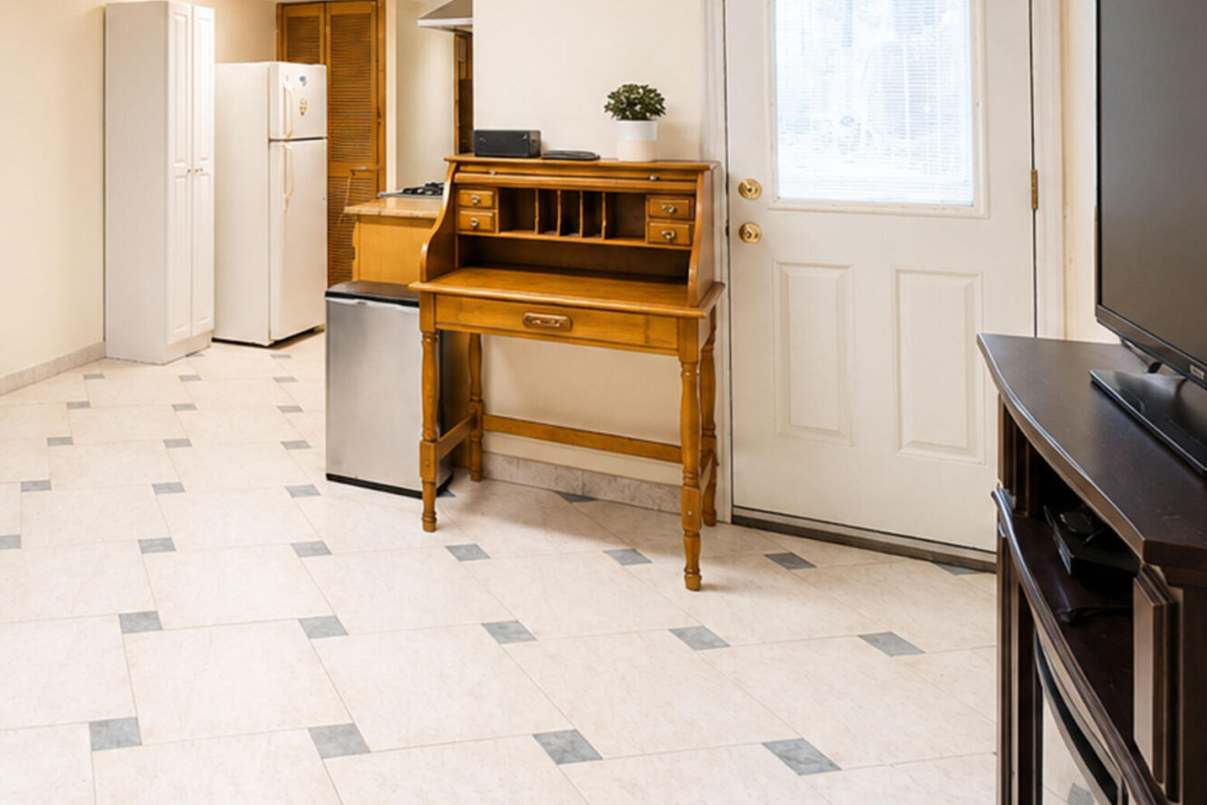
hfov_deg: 57.5
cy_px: 79
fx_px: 972
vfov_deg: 41.4
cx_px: 195
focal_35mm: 29
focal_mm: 10
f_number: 5
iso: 2000
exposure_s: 1/30
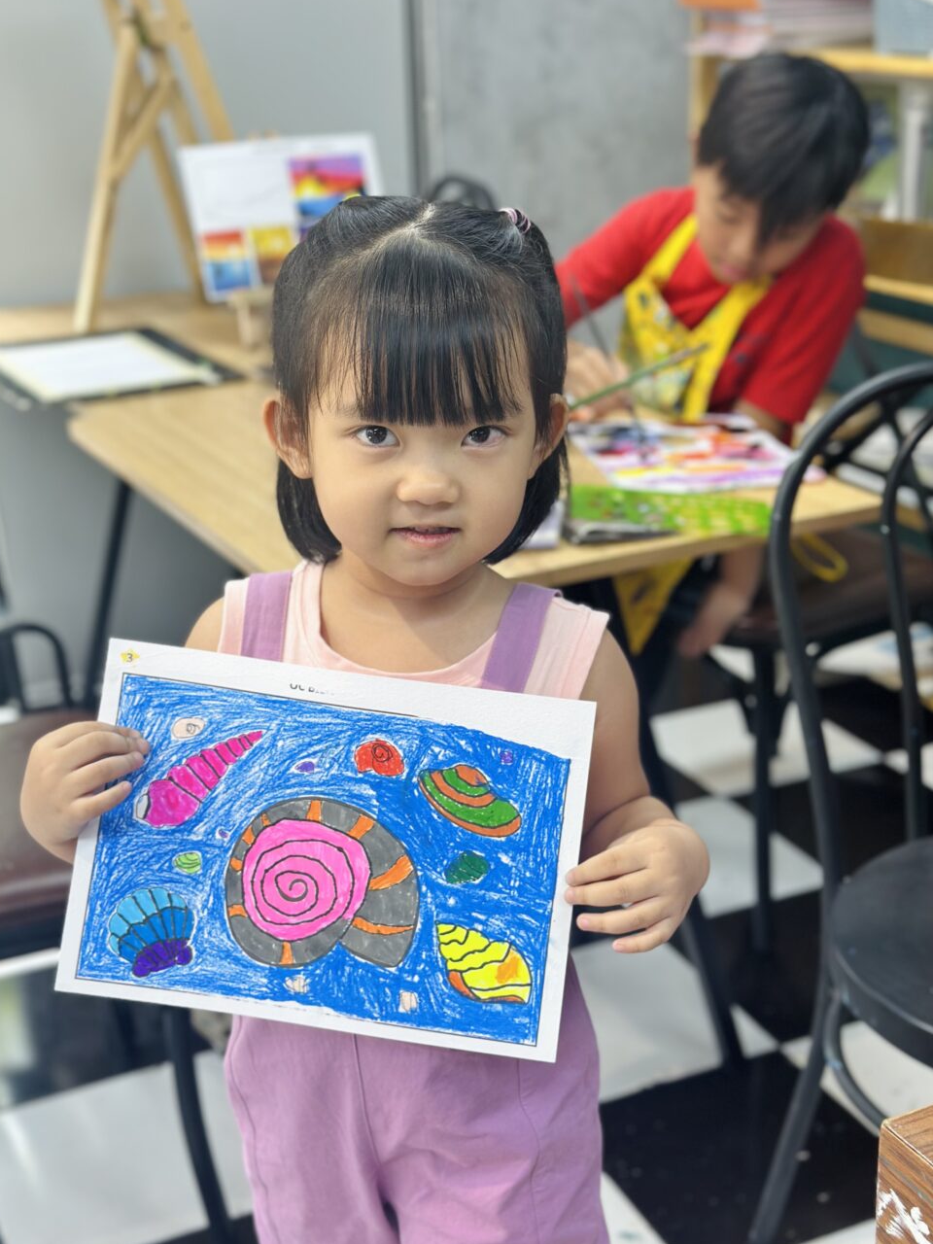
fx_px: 1797
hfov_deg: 29.1
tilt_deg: -20.8
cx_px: 455
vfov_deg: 38.2
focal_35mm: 50
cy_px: 637
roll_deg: +1.7
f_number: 1.78
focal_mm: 6.86
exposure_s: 1/137
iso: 80
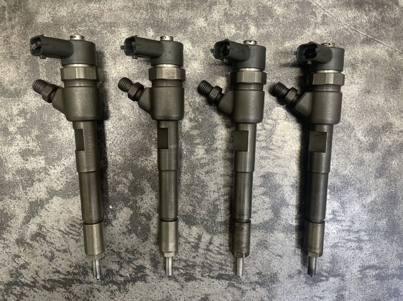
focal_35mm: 26
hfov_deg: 67.3
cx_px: 202
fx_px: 302
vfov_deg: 53.0
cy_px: 150
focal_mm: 4.2
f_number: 1.6
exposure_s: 1/100
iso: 100
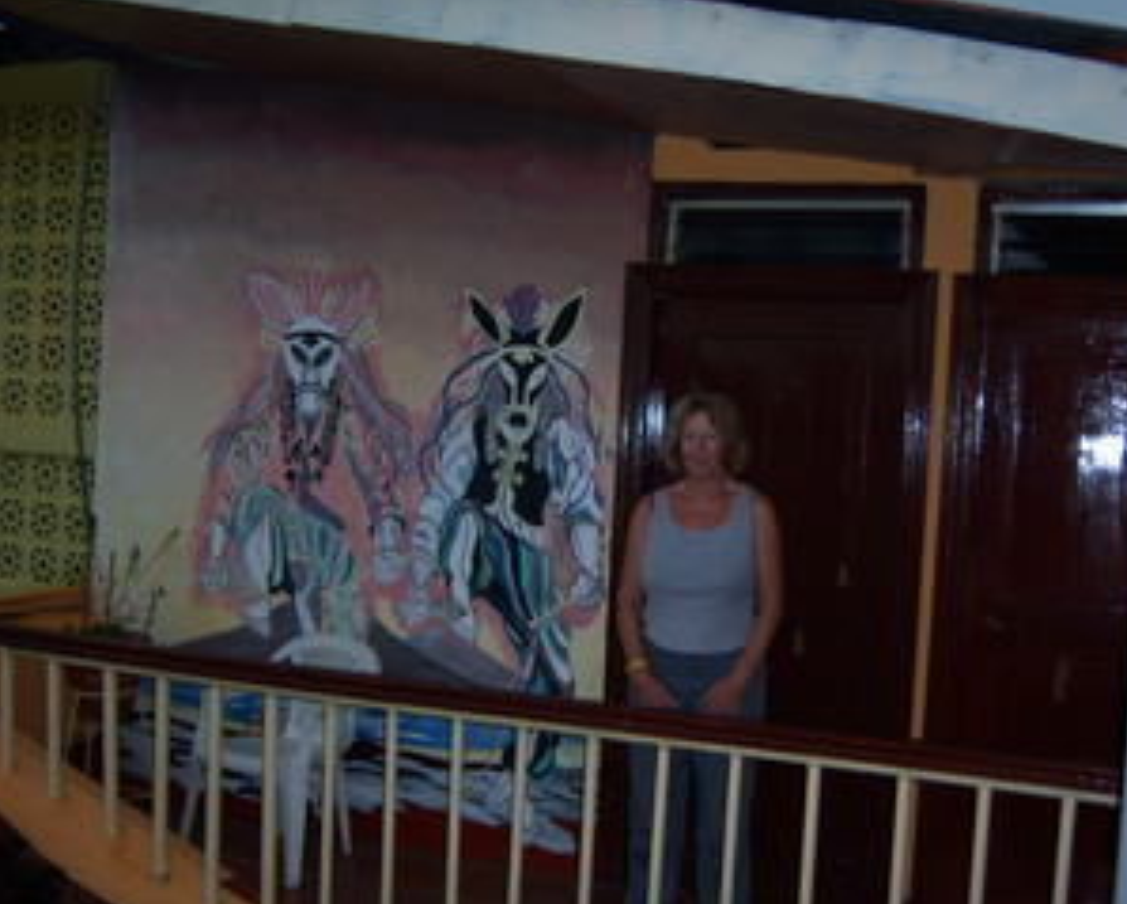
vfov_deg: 34.9
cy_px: 499
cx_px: 649
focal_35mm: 43
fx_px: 1436
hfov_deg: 42.7
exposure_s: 1/60
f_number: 2.8
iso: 160
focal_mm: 7.5
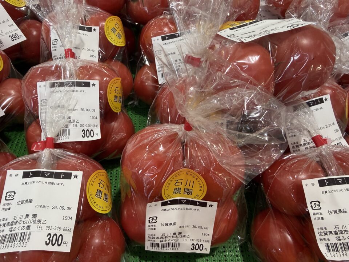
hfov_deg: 71.6
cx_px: 174
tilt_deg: -53.0
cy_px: 131
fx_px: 242
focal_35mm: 24
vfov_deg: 56.8
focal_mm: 2.22
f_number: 2.2
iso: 250
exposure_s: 1/60
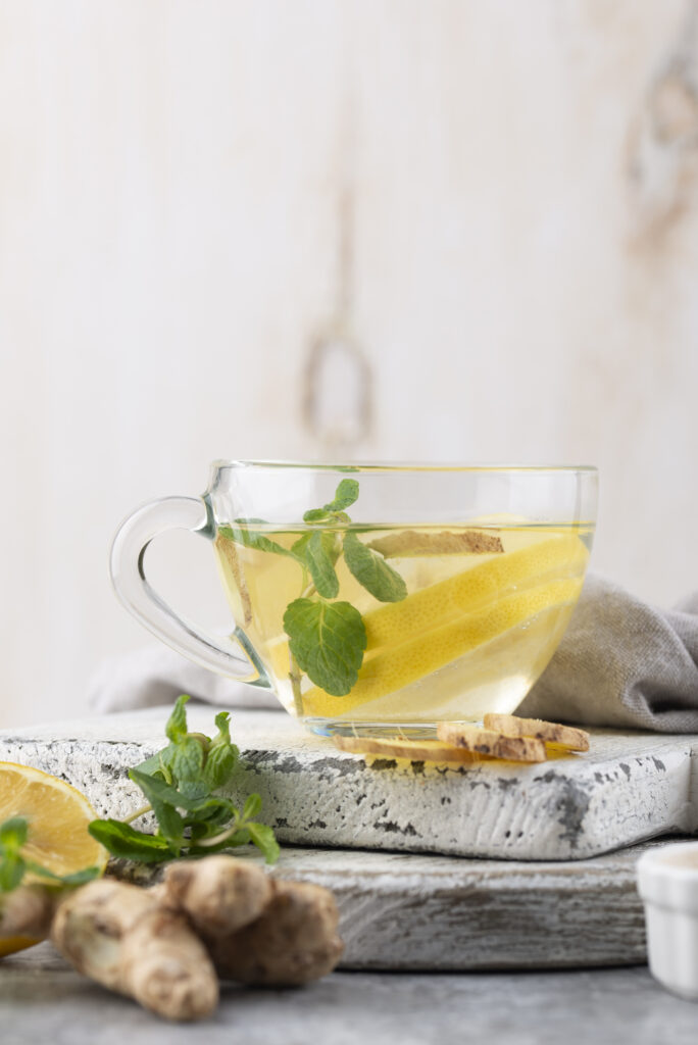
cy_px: 522
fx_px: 3049
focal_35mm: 105
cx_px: 349
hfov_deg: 13.1
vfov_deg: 19.4
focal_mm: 105
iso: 100
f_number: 9
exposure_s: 1/100
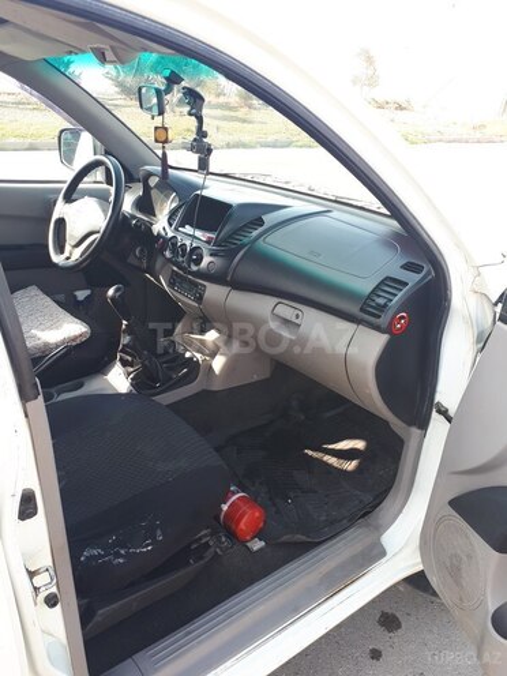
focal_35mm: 27
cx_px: 254
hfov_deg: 51.4
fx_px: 527
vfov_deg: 65.3
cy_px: 338
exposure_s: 1/134
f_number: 1.9
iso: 40
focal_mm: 3.6
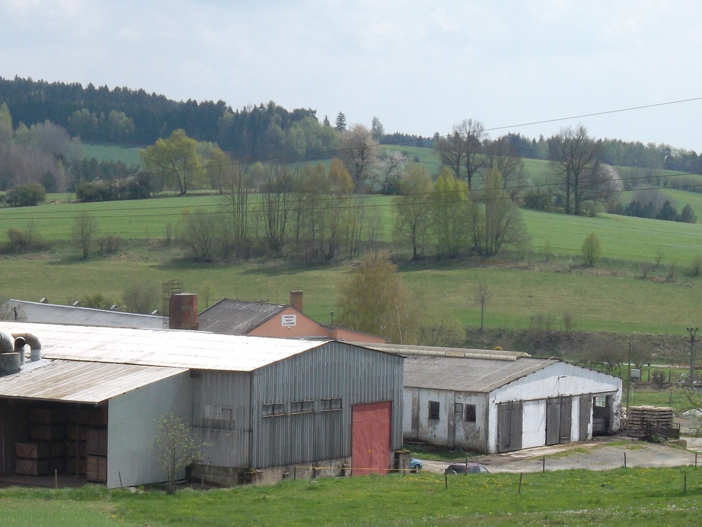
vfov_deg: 11.1
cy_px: 348
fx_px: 2718
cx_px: 422
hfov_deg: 14.7
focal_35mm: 134
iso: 80
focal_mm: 11.2
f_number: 5.6
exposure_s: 1/350
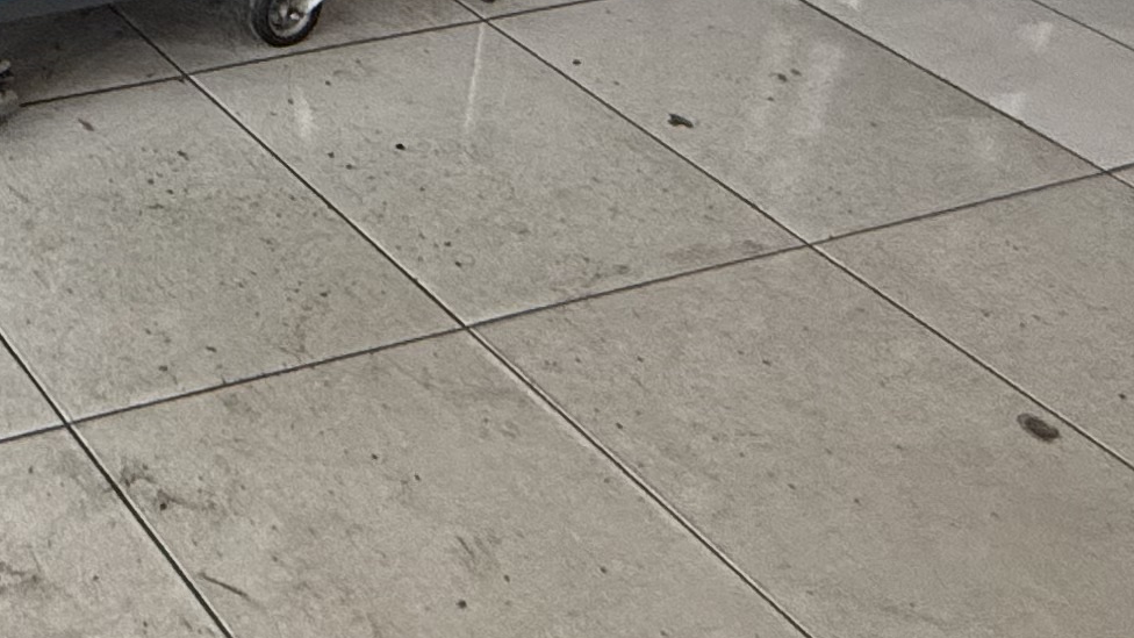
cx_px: -418
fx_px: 1894
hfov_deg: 26.9
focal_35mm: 63
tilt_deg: -11.7
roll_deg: -1.3
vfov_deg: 15.2
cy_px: -658
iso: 160
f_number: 2.2
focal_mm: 2.22
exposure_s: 1/99
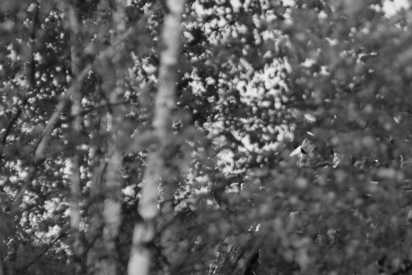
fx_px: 2952
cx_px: 583
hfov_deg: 7.9
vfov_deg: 5.3
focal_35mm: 258
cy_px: 239
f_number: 1.6
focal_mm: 50
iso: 320
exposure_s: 1/6000
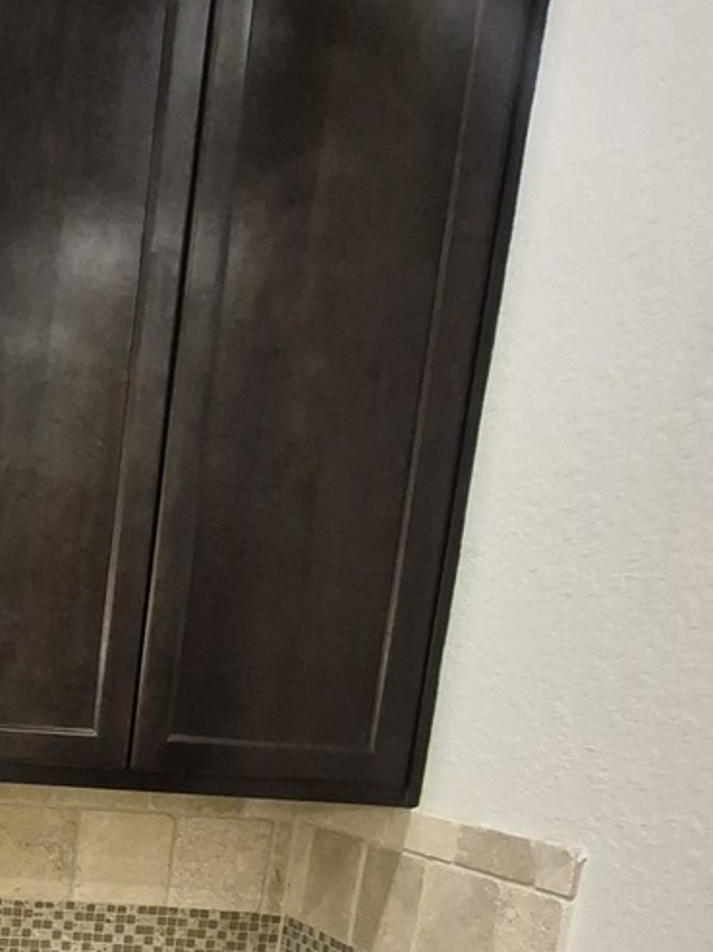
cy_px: 877
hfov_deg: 31.0
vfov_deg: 44.1
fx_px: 1045
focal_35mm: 38
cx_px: -170
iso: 1250
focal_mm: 1.74
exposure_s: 1/60
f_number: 2.2
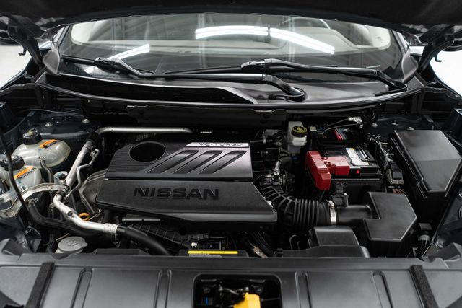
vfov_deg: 46.4
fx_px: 359
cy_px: 154
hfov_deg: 65.5
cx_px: 231
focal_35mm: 28
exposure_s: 1/40
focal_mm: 28
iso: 320
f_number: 3.2
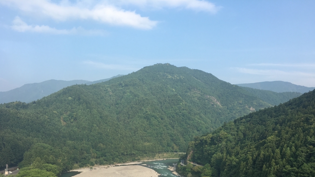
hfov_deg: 61.0
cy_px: 118
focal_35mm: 32
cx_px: 156
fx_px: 267
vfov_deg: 36.3
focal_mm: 4.15
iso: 25
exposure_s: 1/938
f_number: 2.2
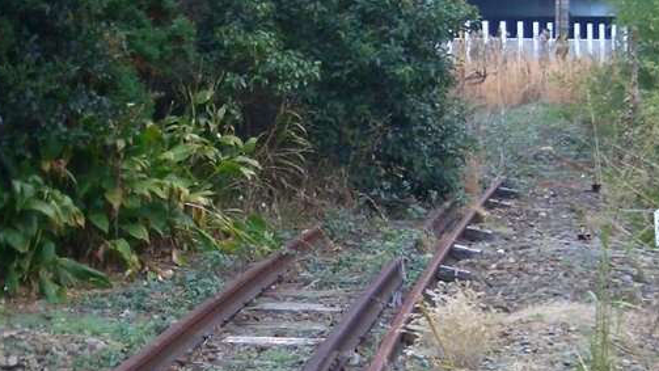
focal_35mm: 91
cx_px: 329
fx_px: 1590
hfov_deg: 23.4
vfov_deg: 13.3
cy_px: 274
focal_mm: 5.8
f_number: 2.6
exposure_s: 1/60
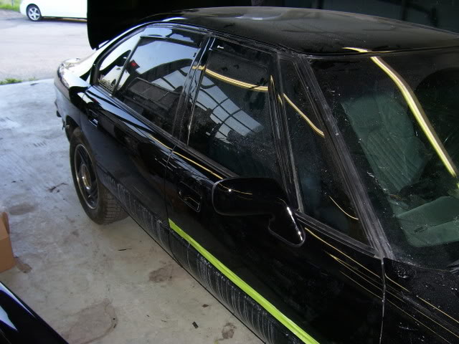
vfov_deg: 41.8
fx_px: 451
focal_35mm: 34
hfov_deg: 54.0
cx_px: 230
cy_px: 172
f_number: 2.7
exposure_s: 1/60
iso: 80
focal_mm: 5.6
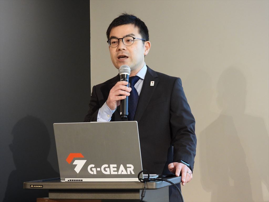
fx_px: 622
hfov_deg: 24.4
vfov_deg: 18.4
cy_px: 101
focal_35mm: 80
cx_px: 134
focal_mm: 14.3
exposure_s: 1/15
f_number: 3.5
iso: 450
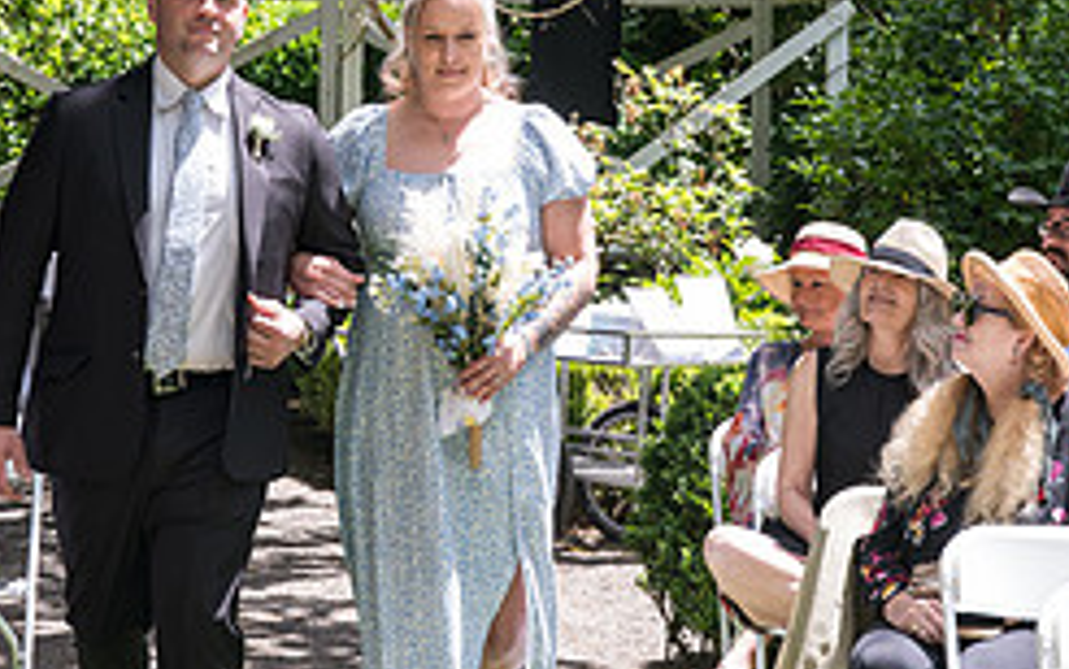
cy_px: 50
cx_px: 448
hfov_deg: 15.8
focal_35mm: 132
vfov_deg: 9.9
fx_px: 3847
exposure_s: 1/320
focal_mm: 55
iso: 400
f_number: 6.3
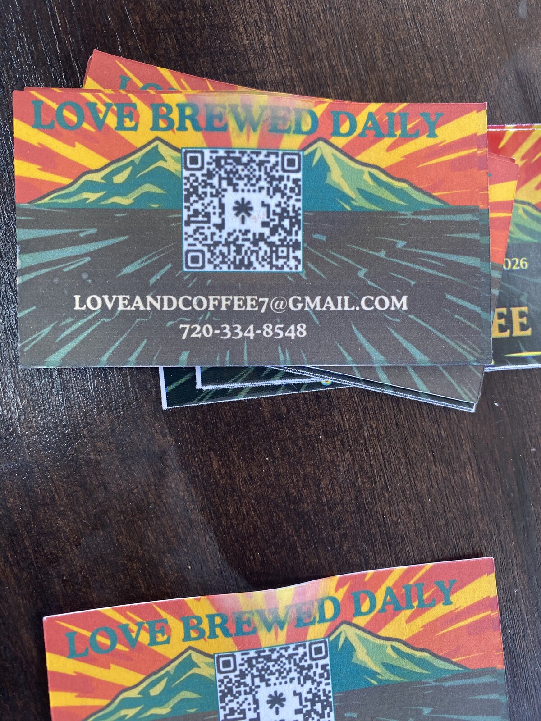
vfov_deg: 69.4
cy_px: 360
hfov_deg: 54.9
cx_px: 270
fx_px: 521
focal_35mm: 25
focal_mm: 4.25
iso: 80
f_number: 1.8
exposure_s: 1/120
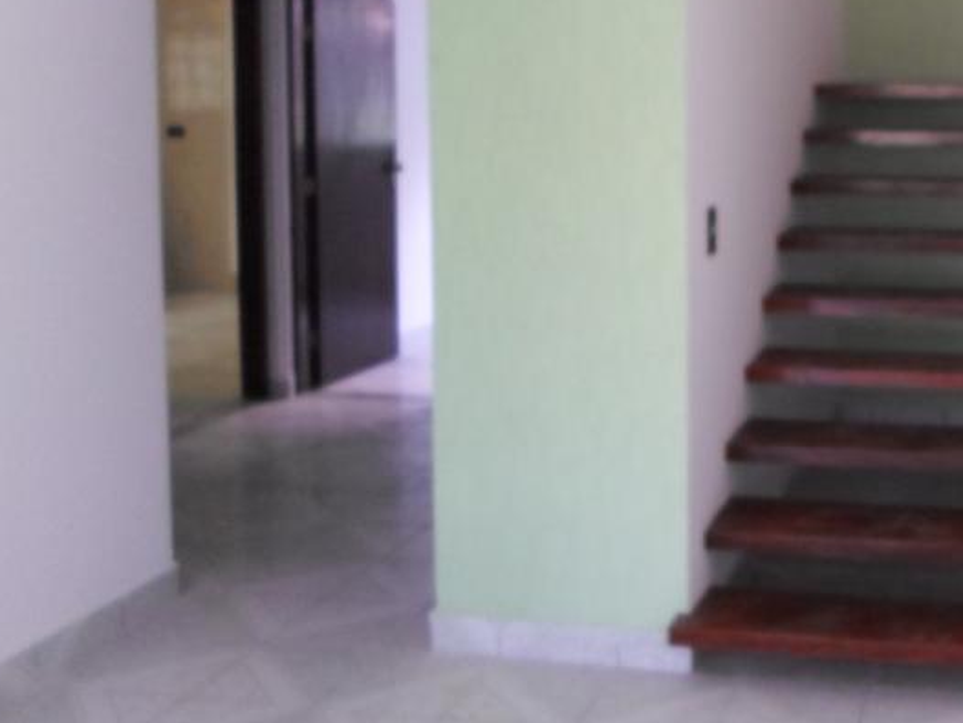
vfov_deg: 31.0
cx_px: 857
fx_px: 1280
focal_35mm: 46
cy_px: 174
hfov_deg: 38.5
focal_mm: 4.5
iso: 200
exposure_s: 1/30
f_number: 2.5
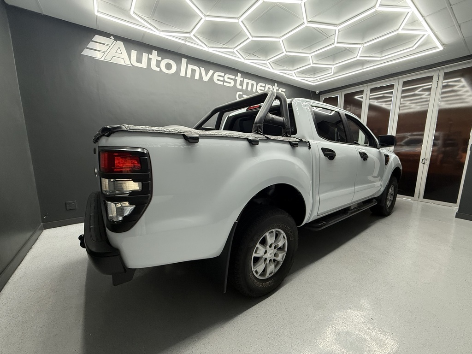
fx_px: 191
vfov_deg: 85.7
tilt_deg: -9.1
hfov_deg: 102.1
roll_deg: -0.2
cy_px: 177
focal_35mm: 14
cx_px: 236
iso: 320
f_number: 2.2
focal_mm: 2.22
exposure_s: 1/100
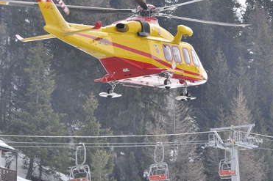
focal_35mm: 277
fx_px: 2100
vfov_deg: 5.0
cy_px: 91
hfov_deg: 7.4
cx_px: 69
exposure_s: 1/1000
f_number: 9
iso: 400
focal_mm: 98
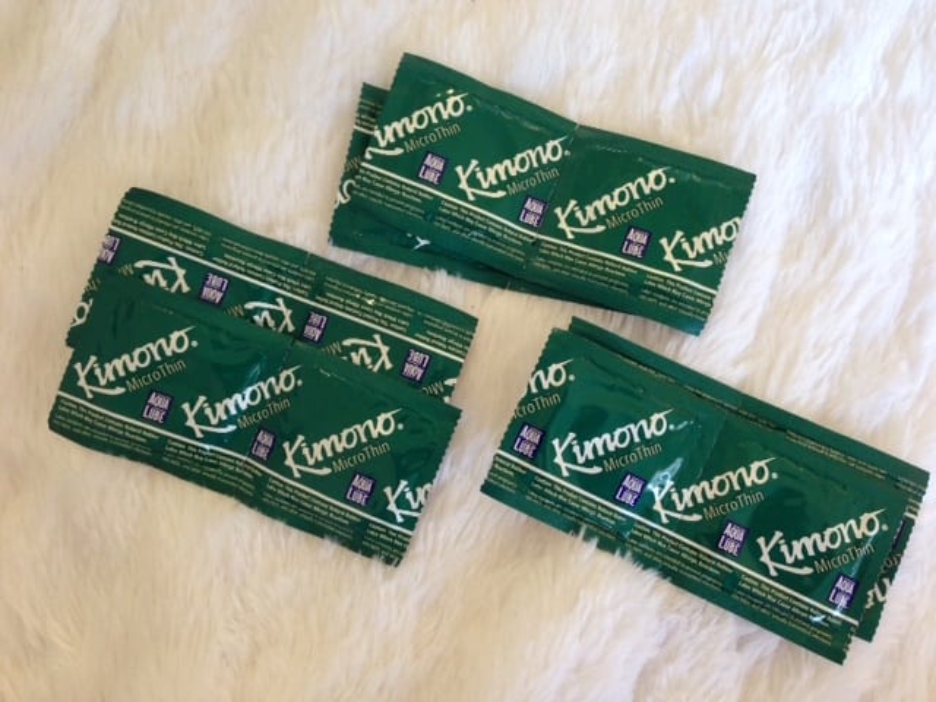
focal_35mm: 33
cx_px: 468
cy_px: 351
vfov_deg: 42.9
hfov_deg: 55.4
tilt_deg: -80.5
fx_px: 892
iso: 125
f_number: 2.4
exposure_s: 1/20
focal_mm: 4.12
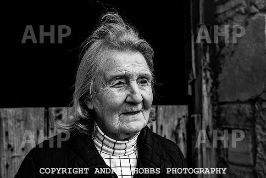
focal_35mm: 43
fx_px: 317
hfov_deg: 45.6
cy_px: 94
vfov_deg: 31.3
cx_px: 140
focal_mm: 38
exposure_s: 1/320
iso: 200
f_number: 5
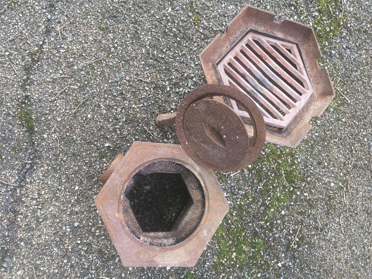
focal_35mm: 29
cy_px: 140
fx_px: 312
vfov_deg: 48.2
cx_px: 186
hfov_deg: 61.7
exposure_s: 1/120
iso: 25
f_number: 2.2
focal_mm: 4.15
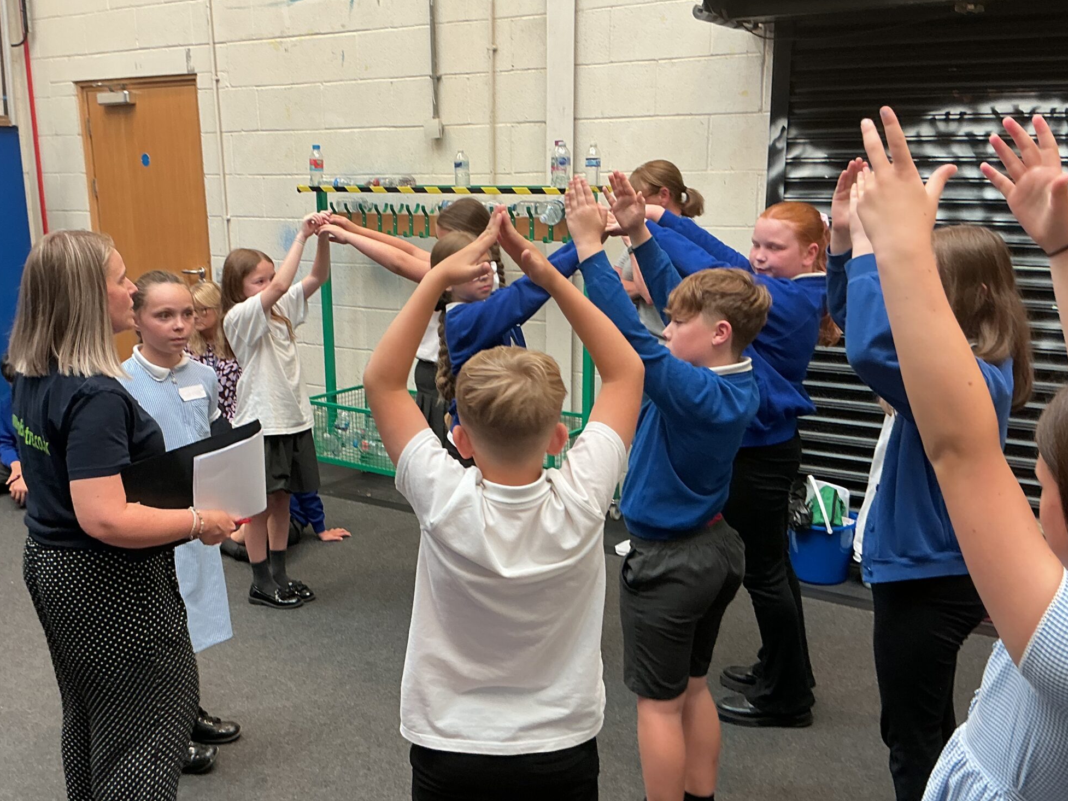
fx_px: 1172
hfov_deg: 48.8
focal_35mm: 38
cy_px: 426
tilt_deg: -13.4
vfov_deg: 37.7
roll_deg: +1.8
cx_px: 458
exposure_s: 1/60
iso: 50
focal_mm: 3
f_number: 1.8
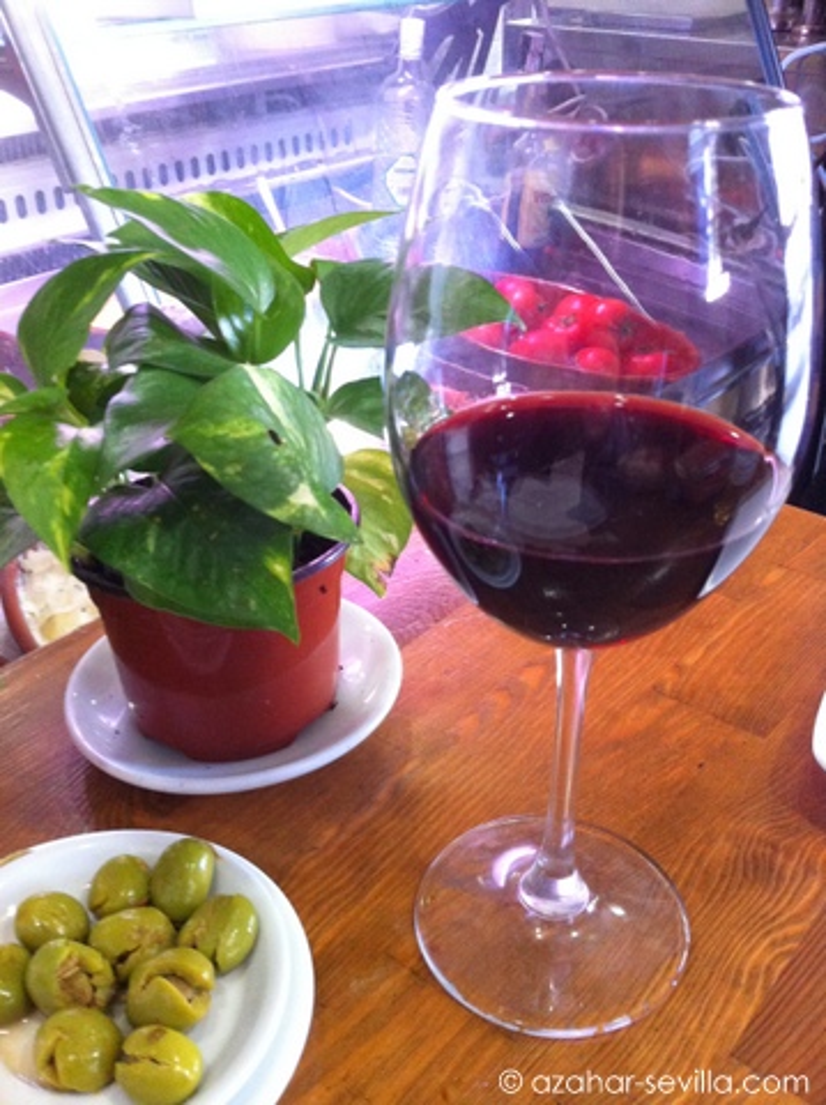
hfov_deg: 40.6
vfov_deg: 52.7
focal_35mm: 35
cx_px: 413
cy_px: 552
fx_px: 1116
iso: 320
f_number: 2.8
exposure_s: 1/15
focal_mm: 3.85
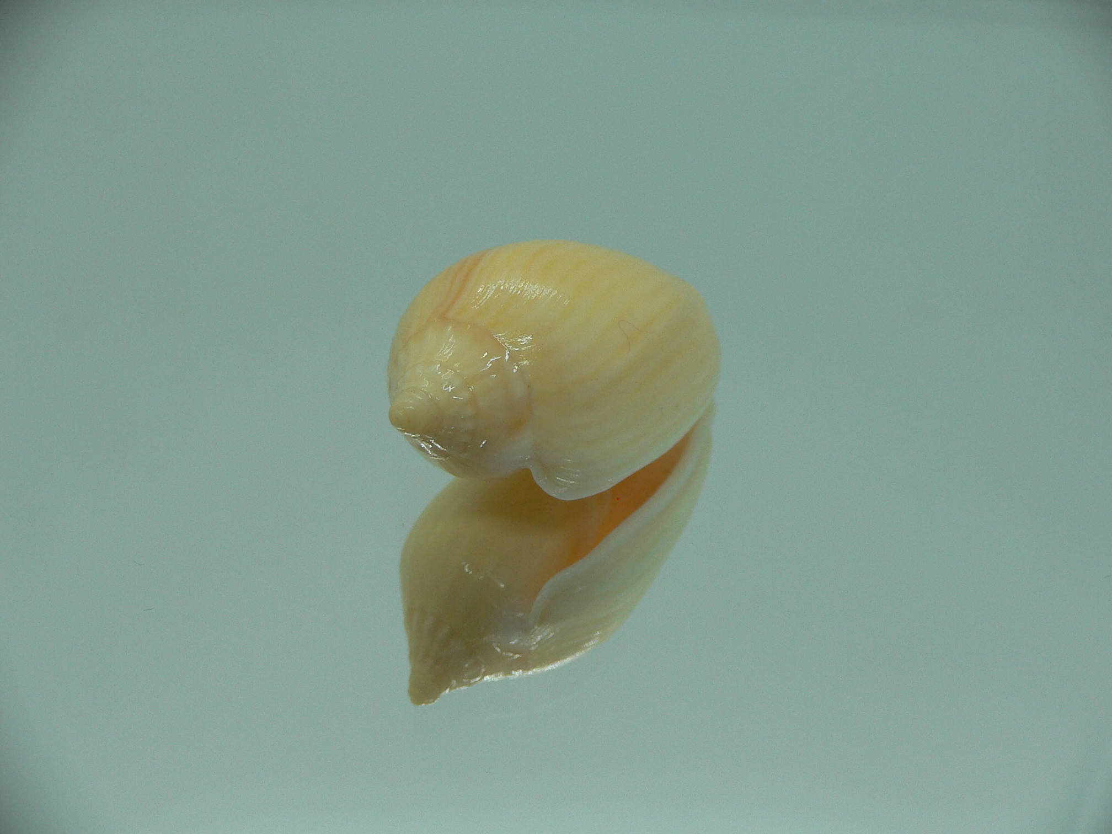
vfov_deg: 40.7
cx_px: 556
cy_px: 417
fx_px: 1124
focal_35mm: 35
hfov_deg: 52.6
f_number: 2.8
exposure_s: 1/80
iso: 80
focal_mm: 4.6
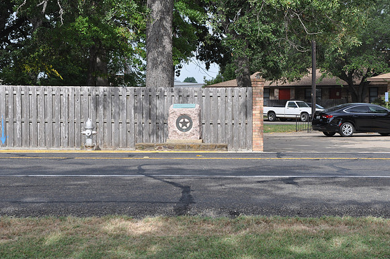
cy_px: 130
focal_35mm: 105
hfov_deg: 19.5
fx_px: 1136
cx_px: 195
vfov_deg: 13.0
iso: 200
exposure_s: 1/250
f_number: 8
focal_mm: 70
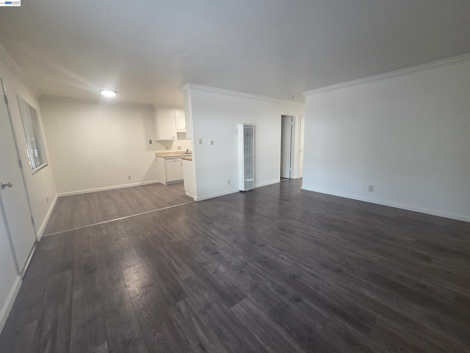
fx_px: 177
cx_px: 235
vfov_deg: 89.9
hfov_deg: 106.2
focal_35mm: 13
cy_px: 176
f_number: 2.2
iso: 400
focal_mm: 2.2
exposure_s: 1/60
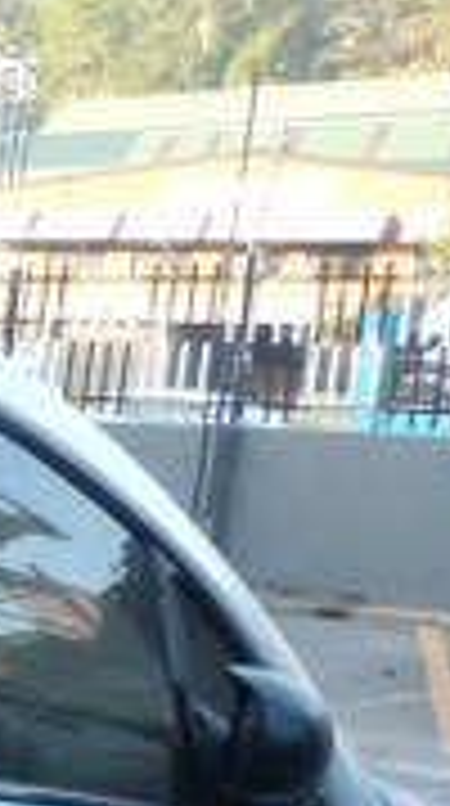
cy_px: 1090
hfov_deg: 8.3
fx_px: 2601
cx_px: -936
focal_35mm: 122
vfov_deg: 16.5
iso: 125
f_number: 2.8
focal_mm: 4.5
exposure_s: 1/60
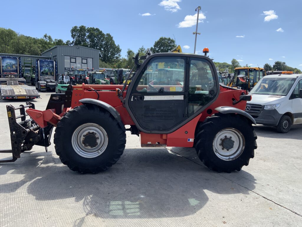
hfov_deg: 61.7
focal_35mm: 29
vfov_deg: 48.2
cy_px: 114
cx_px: 151
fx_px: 253
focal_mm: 3
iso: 16
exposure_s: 1/1195
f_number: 1.8
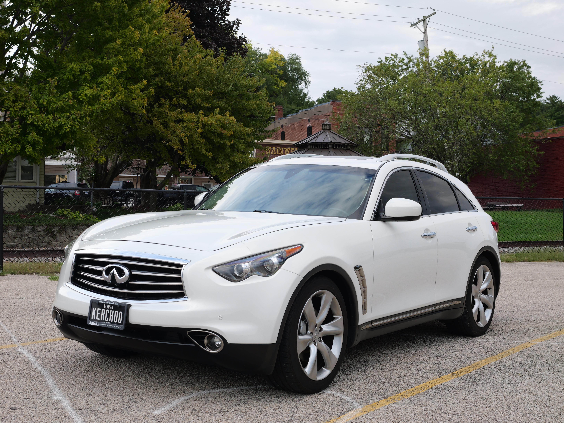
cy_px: 212
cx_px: 282
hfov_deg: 36.8
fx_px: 848
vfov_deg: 28.0
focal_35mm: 52
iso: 400
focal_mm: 26
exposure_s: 1/160
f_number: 5
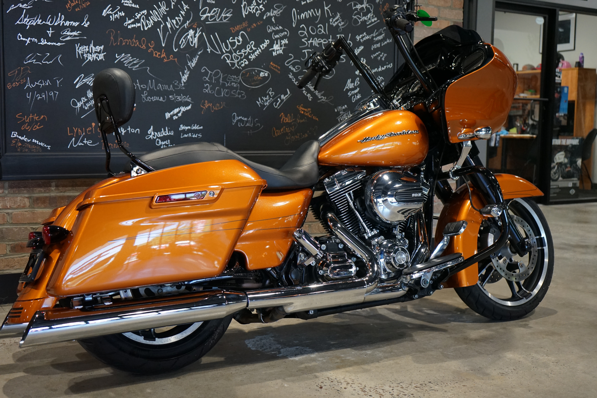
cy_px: 199
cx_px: 298
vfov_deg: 31.9
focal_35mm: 42
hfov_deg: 46.4
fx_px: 696
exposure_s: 1/160
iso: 1600
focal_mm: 42
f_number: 4.5
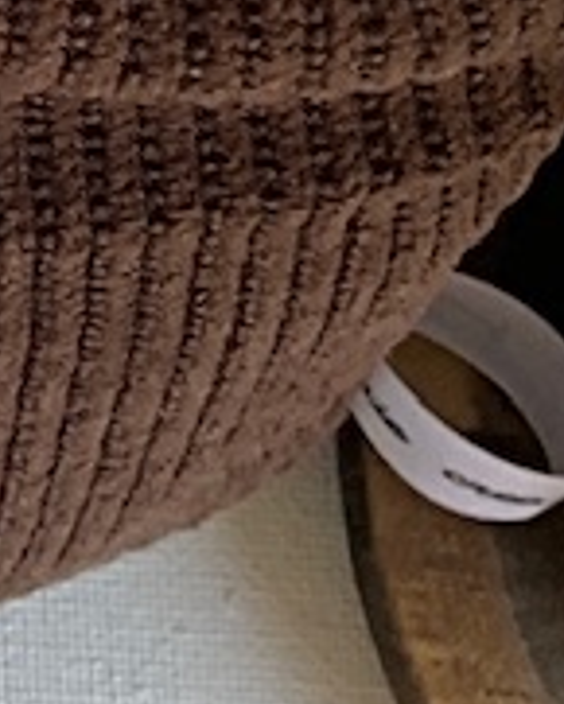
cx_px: -1155
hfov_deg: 6.9
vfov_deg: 8.5
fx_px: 4170
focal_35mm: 200
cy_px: -1206
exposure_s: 1/100
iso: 25
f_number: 1.8
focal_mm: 3
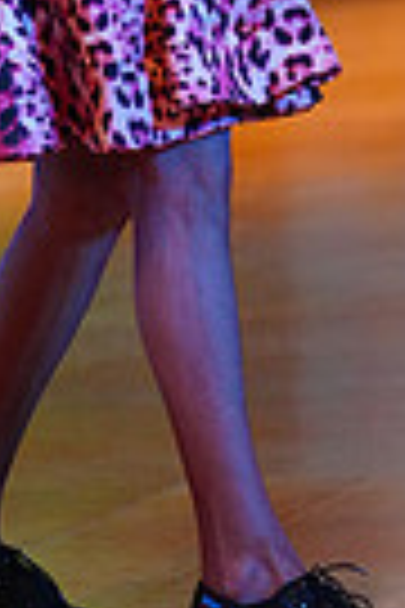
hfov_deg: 4.0
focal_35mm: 340
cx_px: 709
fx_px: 5737
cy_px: -284
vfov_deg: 6.0
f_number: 2.8
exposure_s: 1/400
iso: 5000
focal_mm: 79
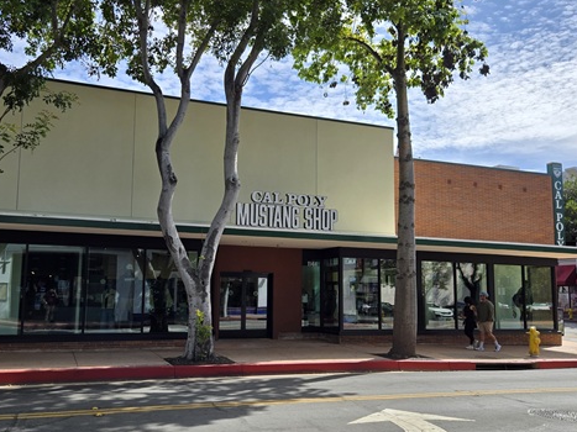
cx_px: 264
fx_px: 533
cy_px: 224
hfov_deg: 56.8
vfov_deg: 44.1
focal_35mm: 32
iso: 25
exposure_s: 1/2016
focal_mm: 5.4
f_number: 1.8
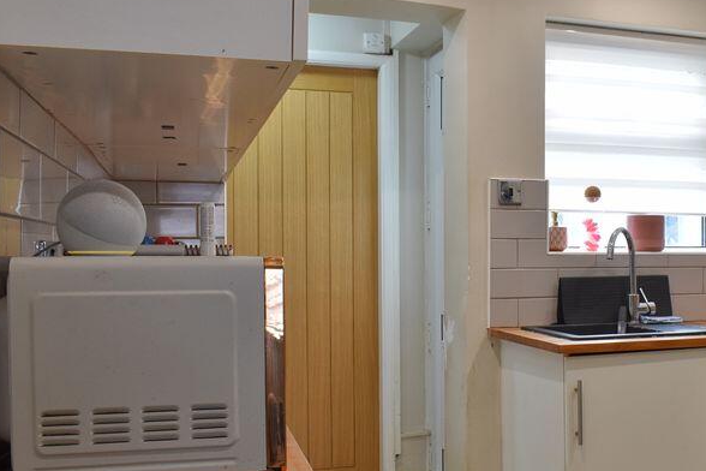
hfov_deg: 40.5
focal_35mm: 47
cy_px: 277
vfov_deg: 28.6
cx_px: 545
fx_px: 922
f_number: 13
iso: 450
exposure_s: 1/5
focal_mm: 18
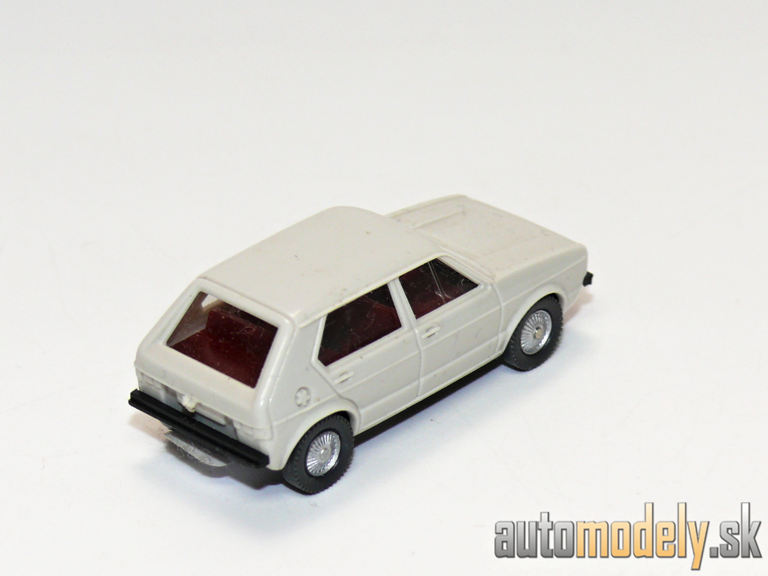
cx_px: 384
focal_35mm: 146
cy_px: 288
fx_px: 3239
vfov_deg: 10.2
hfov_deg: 13.5
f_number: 4
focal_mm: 17.4
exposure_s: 1/30
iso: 100
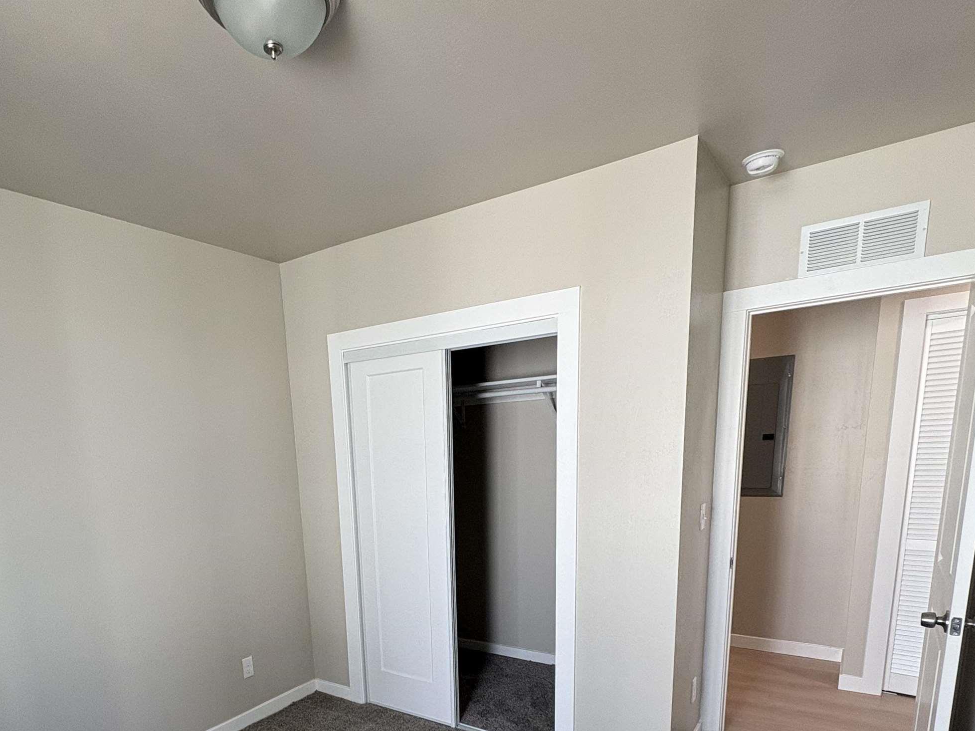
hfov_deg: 75.7
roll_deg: +3.5
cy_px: 572
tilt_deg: -11.2
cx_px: 398
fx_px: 620
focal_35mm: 22
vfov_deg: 57.1
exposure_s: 1/120
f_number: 2.2
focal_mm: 2.22
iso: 125
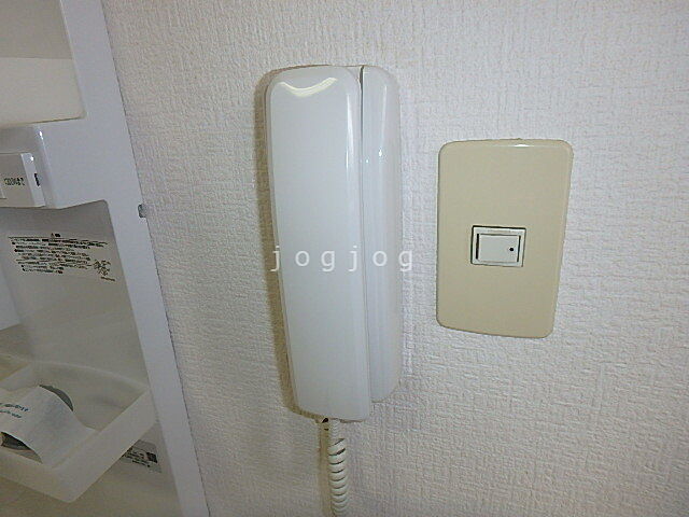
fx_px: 418
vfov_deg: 63.4
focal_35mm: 21
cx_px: 344
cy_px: 258
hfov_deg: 79.0
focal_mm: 3.7
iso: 125
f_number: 3.5
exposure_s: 1/30
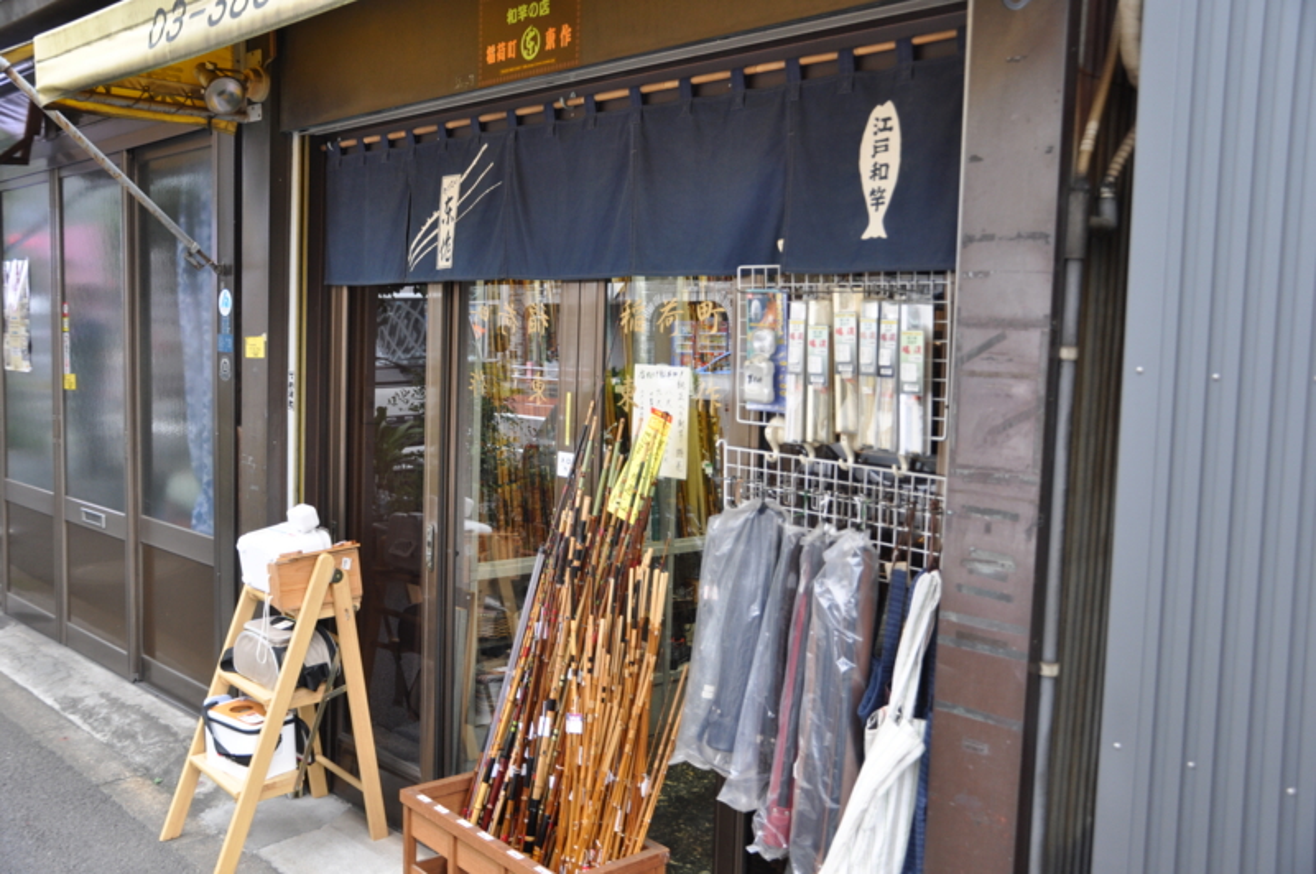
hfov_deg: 57.3
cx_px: 658
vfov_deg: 39.9
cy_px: 437
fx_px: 1205
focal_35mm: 33
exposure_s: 1/40
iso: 320
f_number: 3.8
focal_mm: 22
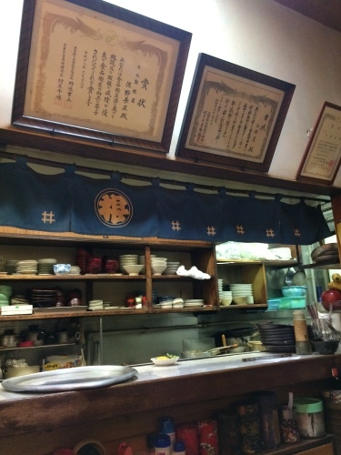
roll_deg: +3.5
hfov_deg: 48.2
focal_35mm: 29
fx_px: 381
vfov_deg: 61.7
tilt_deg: +9.4
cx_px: 170
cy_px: 228
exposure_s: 1/30
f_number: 2.2
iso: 320
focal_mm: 4.15
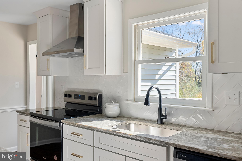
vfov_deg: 37.9
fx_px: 235
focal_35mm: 35
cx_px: 121
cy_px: 80
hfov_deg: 54.4
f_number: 8
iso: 800
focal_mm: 35
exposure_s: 1/25
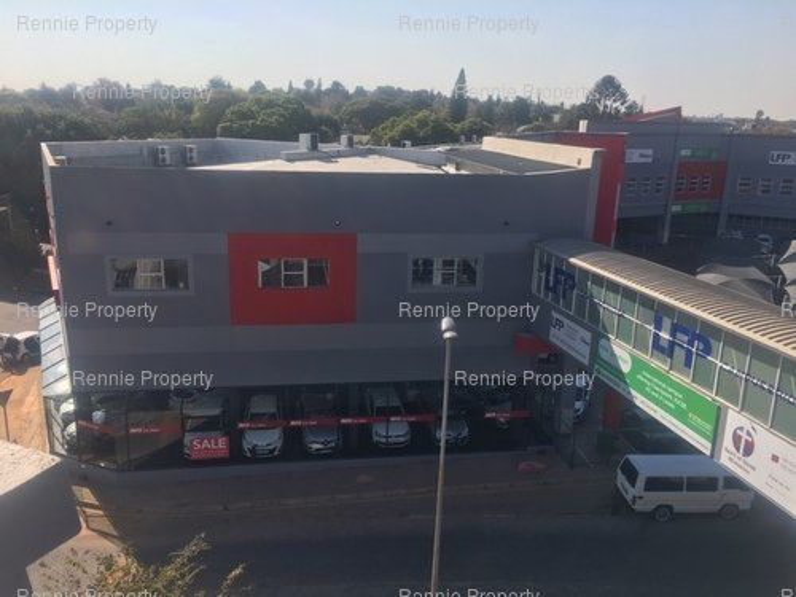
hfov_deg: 61.7
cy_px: 298
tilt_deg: -14.1
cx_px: 398
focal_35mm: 29
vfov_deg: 48.2
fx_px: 667
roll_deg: -1.8
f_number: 2.2
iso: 25
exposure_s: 1/1241
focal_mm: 4.15
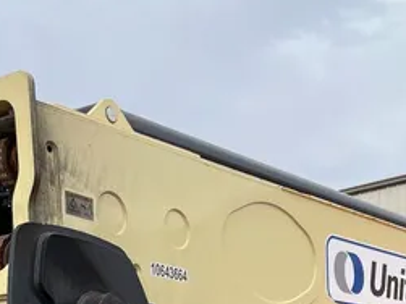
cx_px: 298
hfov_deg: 25.4
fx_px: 891
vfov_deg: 16.6
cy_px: 520
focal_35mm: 76
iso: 50
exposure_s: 1/1832
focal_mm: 5.1
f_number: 1.6
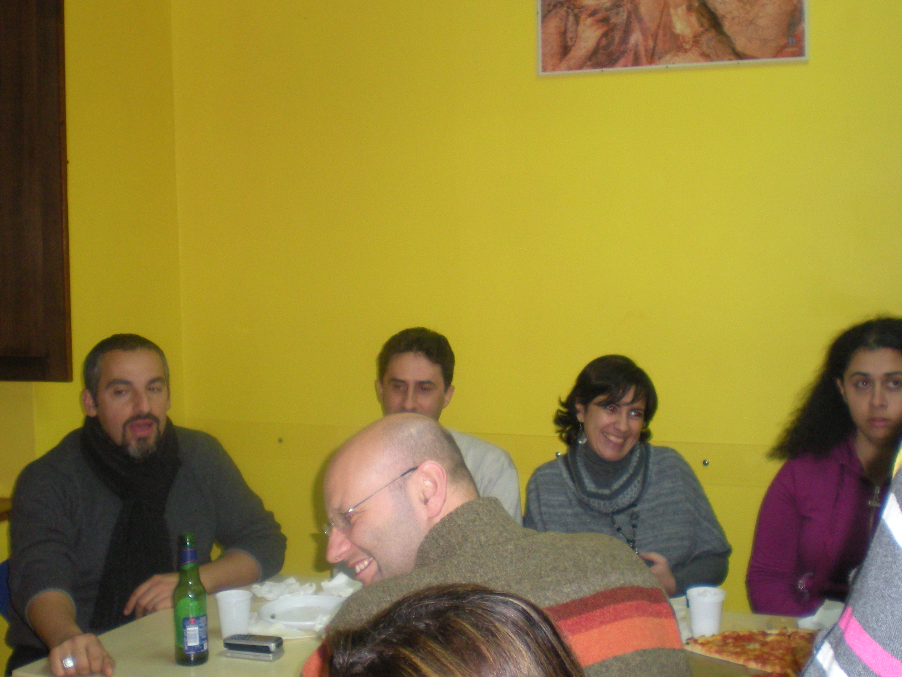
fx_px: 1277
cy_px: 311
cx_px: 415
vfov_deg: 29.7
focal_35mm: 49
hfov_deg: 38.9
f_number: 3.1
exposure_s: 1/60
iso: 229
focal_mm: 6.3
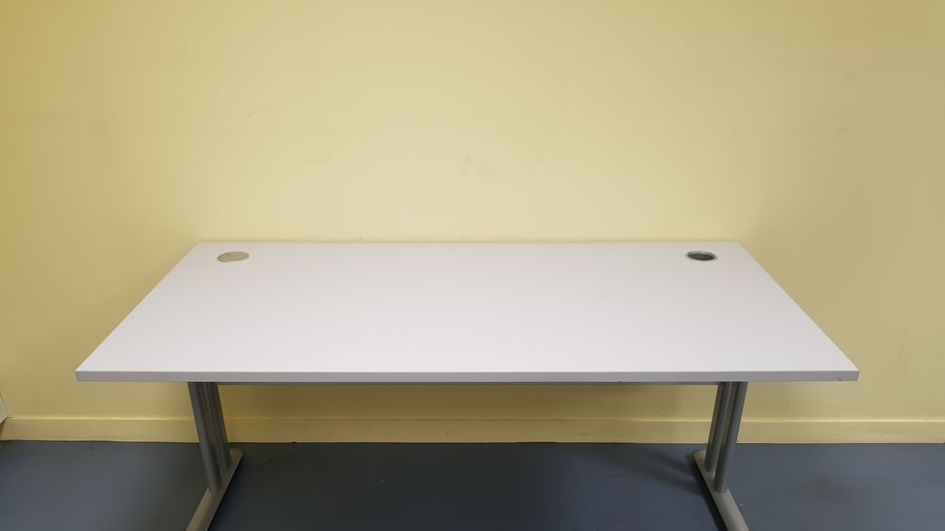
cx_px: 479
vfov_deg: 39.6
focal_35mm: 29
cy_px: 357
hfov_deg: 66.1
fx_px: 726
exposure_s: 1/50
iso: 64
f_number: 1.7
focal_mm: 4.2
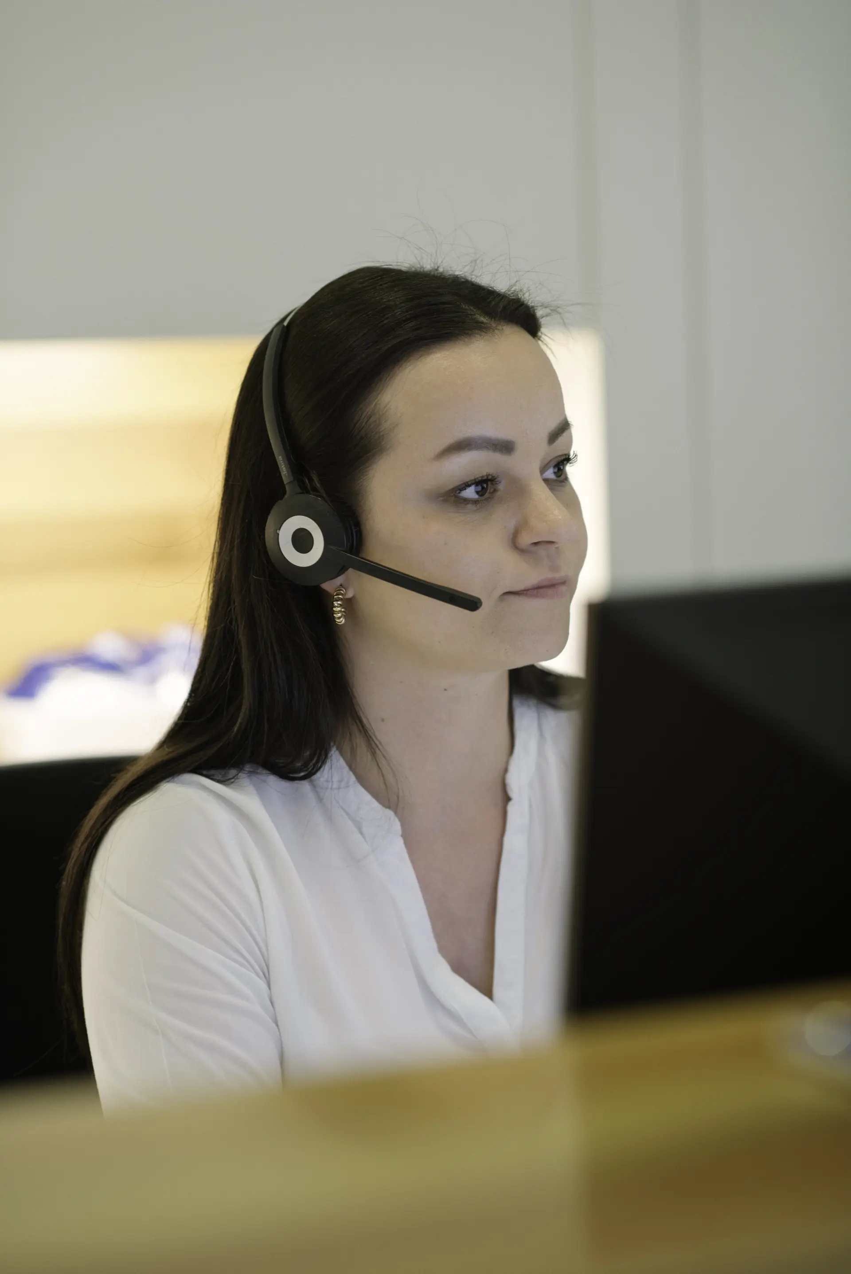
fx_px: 3011
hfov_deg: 16.1
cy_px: 637
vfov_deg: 23.9
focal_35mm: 85
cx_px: 426
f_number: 2.5
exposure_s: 1/80
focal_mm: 85
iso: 320
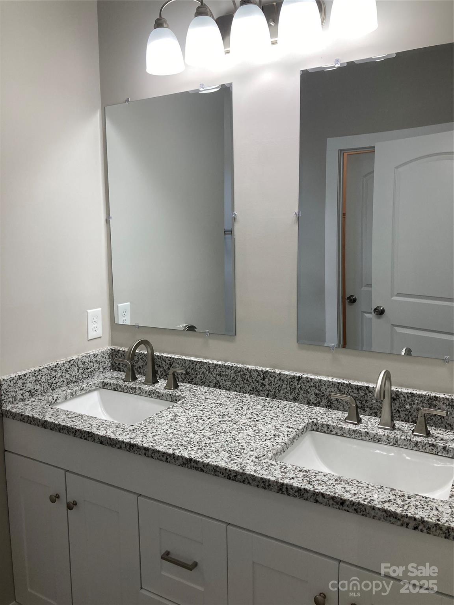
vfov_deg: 63.4
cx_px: 227
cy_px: 302
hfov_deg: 49.7
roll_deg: +0.3
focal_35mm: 28
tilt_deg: -7.7
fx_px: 490
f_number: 1.8
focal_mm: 3.99
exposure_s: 1/120
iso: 50
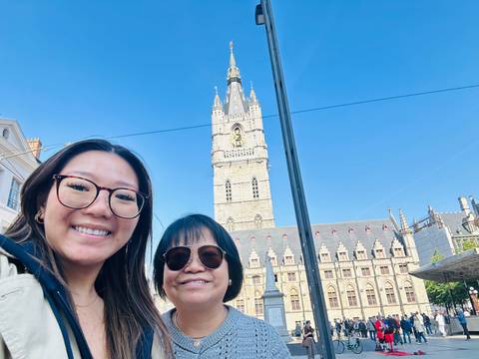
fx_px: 318
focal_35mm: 23
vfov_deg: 58.9
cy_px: 180
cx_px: 240
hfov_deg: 73.9
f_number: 1.9
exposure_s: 1/462
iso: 25
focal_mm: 2.69
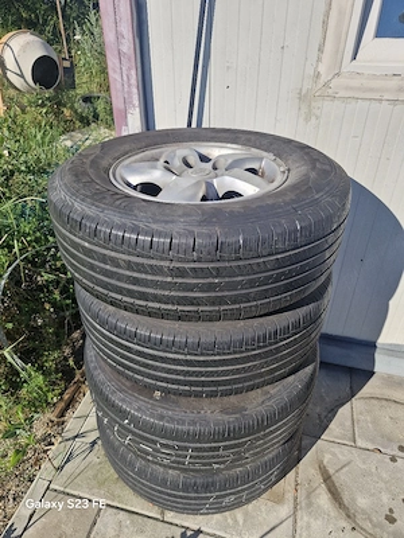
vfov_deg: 73.9
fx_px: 358
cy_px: 269
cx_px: 202
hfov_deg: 58.9
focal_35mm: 23
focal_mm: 5.54
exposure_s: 1/1667
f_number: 1.8
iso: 50
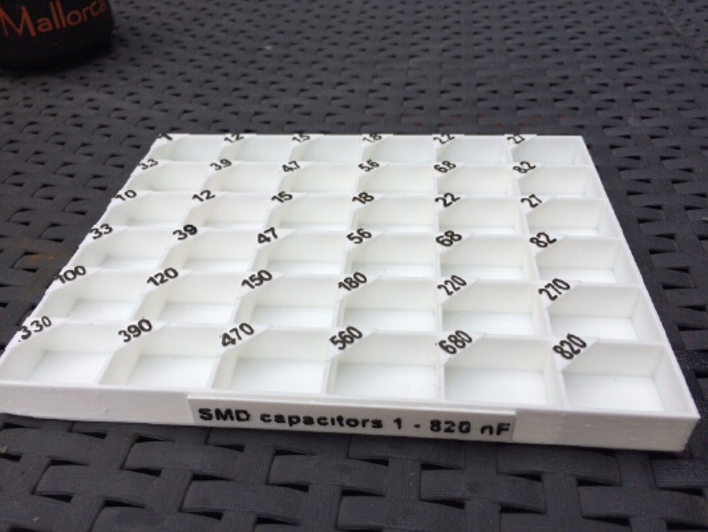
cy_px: 266
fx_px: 593
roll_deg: +0.1
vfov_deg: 48.2
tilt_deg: -40.1
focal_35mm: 29
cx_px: 354
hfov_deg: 61.6
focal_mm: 4.15
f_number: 2.2
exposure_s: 1/892
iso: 32
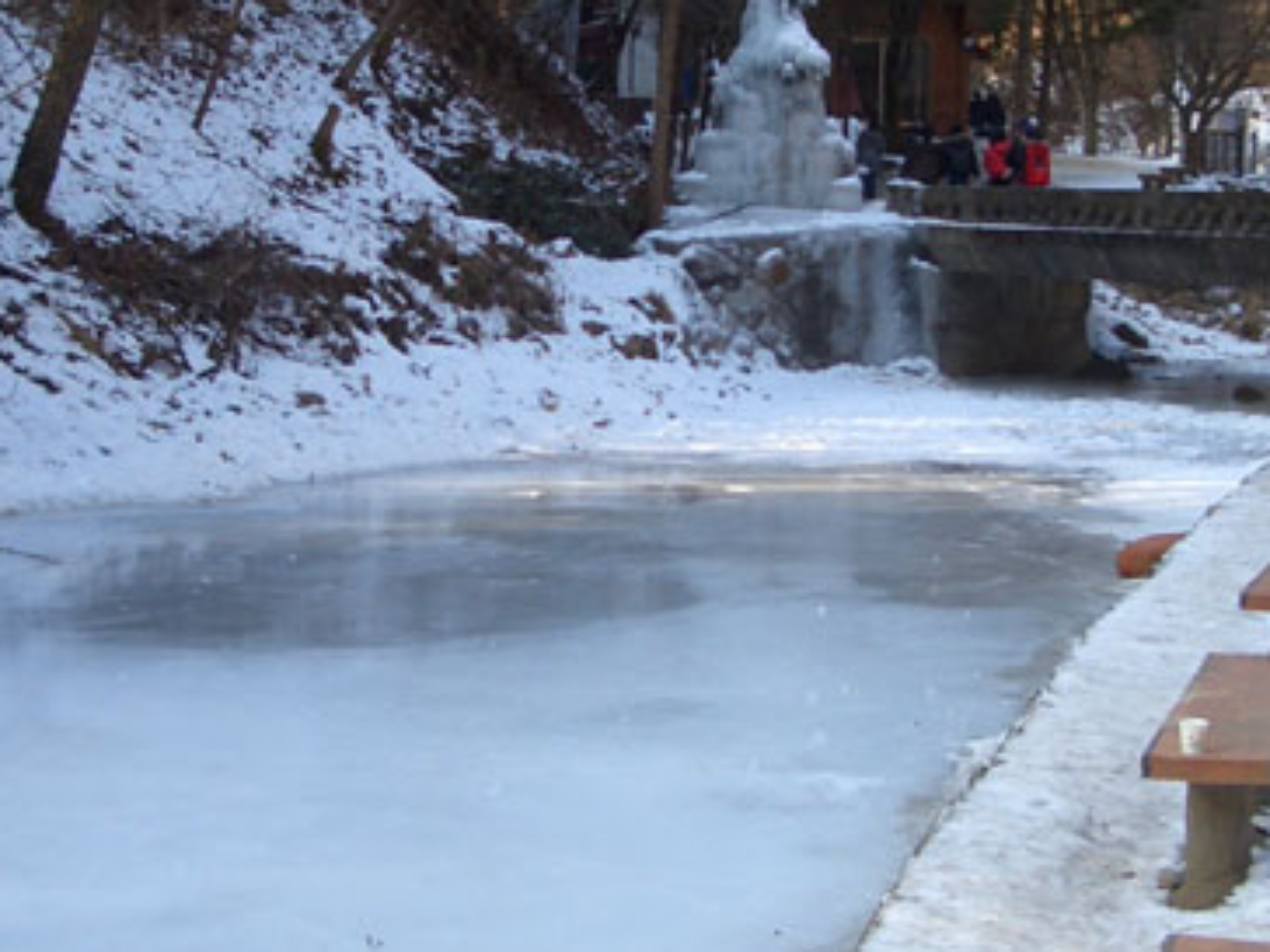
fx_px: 2825
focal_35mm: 77
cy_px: 317
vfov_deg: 19.1
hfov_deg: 25.3
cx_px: 663
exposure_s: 1/320
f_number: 2.6
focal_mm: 5.8
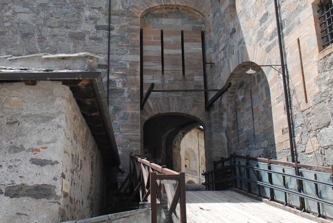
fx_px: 435
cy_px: 63
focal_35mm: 47
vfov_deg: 28.4
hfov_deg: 41.6
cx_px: 127
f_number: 10
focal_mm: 18
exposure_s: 1/400
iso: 400
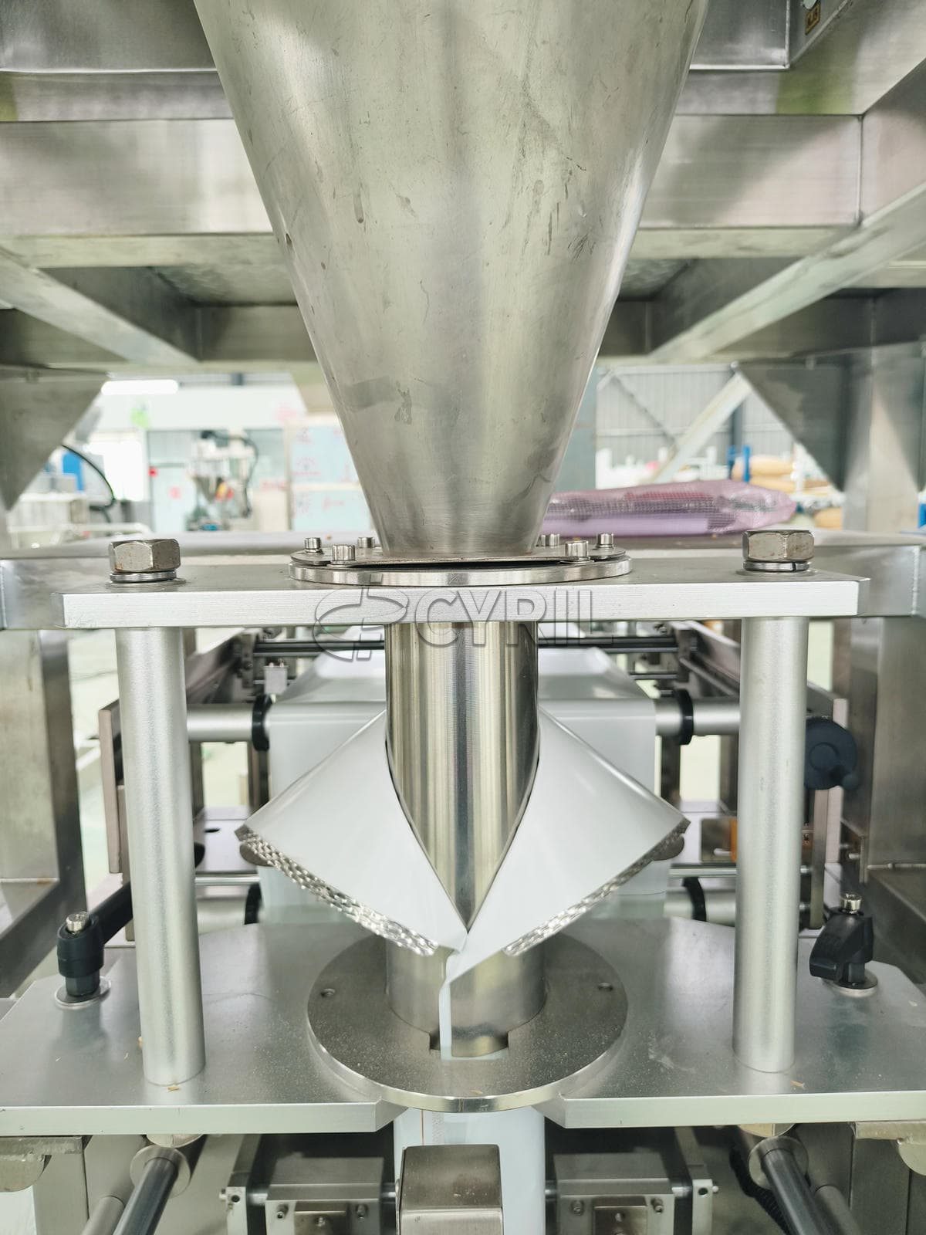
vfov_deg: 73.9
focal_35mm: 23
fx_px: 820
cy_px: 618
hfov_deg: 58.9
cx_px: 463
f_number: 1.88
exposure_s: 1/50
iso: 100
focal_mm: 5.56
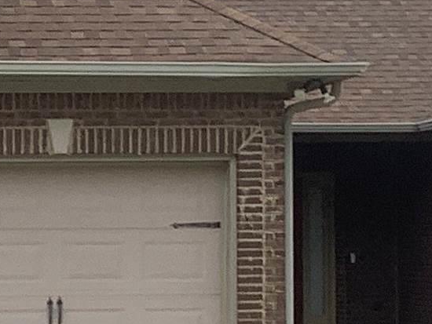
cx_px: 26
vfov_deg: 8.6
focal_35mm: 173
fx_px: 2160
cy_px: 294
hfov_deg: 11.3
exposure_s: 1/886
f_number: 2.4
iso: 25
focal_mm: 3.3
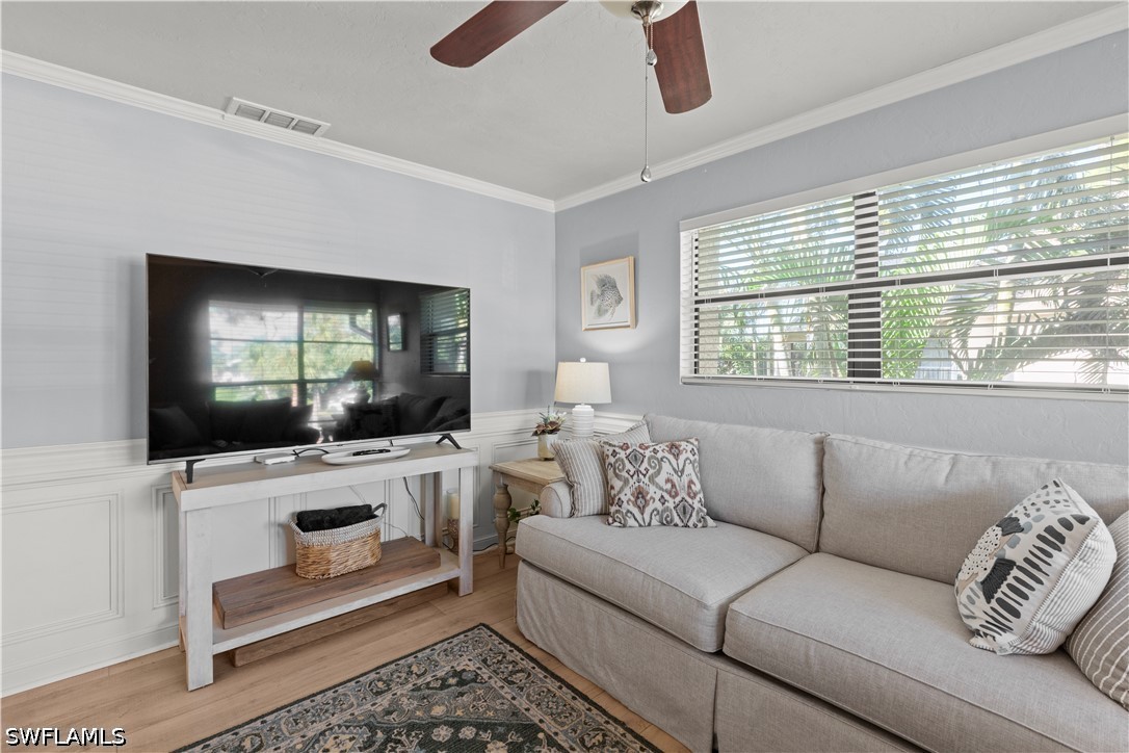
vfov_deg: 73.7
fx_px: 502
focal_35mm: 16
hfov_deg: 96.7
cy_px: 376
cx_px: 564
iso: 640
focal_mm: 16
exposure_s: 1/4
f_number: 13
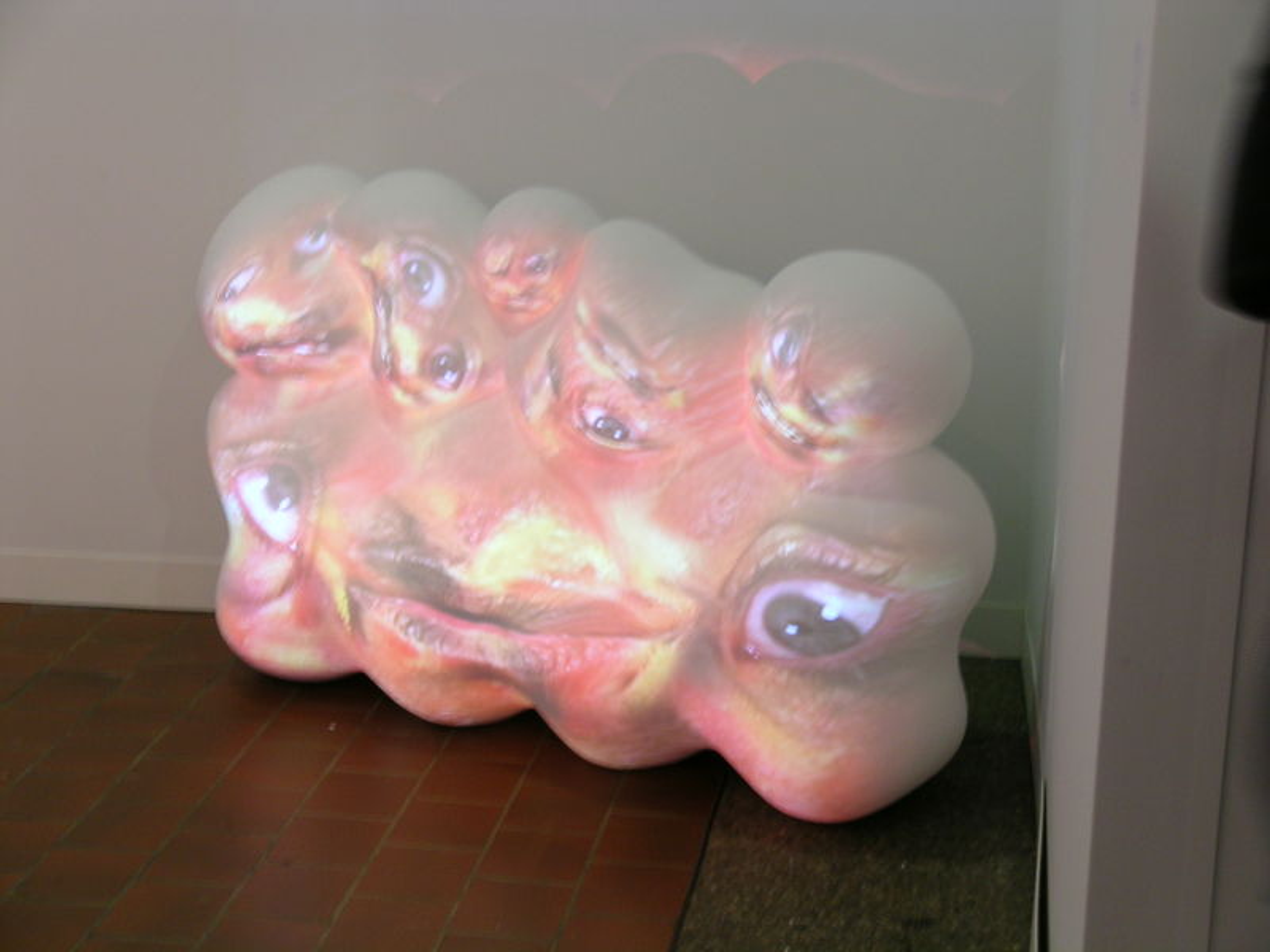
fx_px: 2091
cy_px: 476
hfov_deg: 33.8
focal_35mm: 57
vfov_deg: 25.7
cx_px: 635
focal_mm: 11.8
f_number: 3.6
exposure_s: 1/15
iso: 100
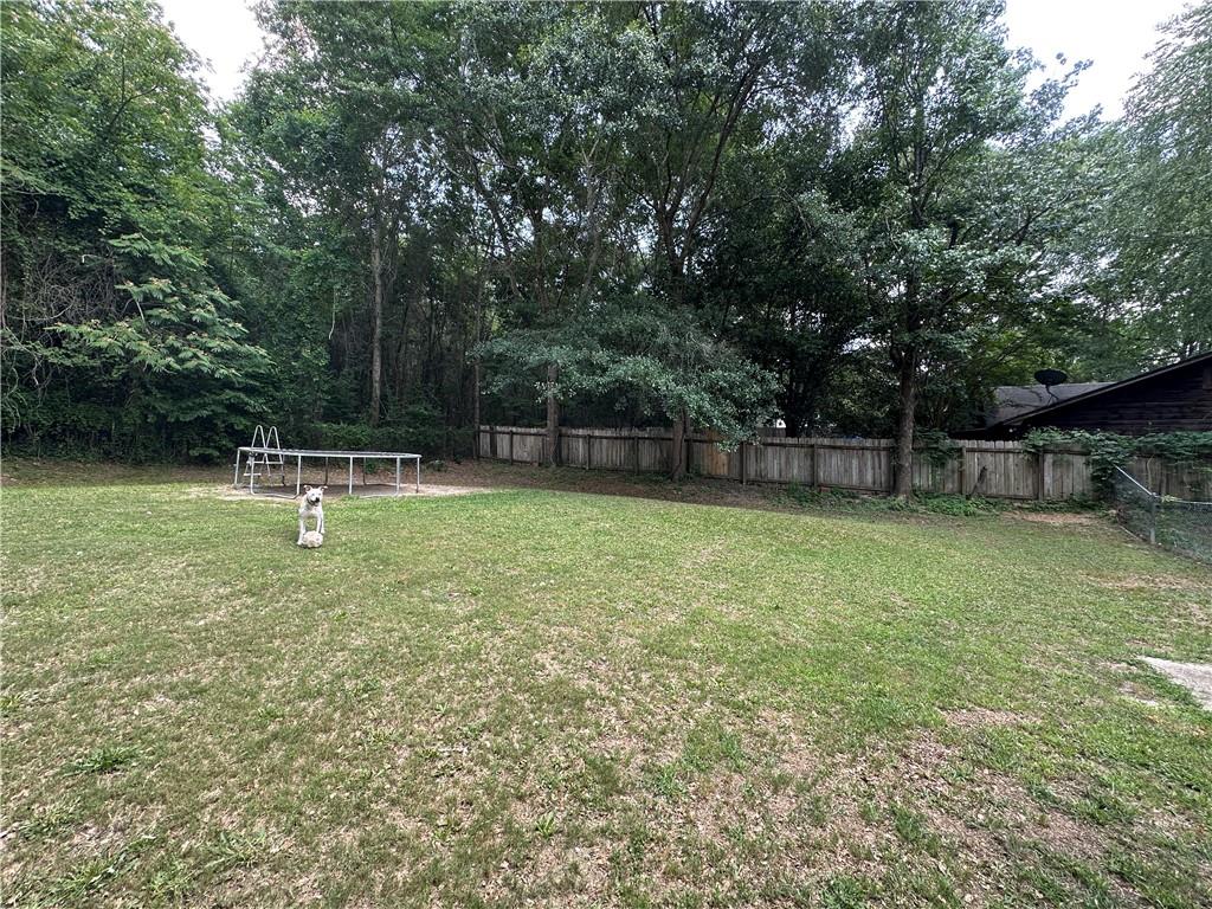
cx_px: 606
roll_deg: -1.6
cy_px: 454
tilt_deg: +1.2
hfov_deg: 102.1
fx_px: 490
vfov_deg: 85.7
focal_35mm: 14
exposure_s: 1/99
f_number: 2.2
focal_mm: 2.22
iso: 40
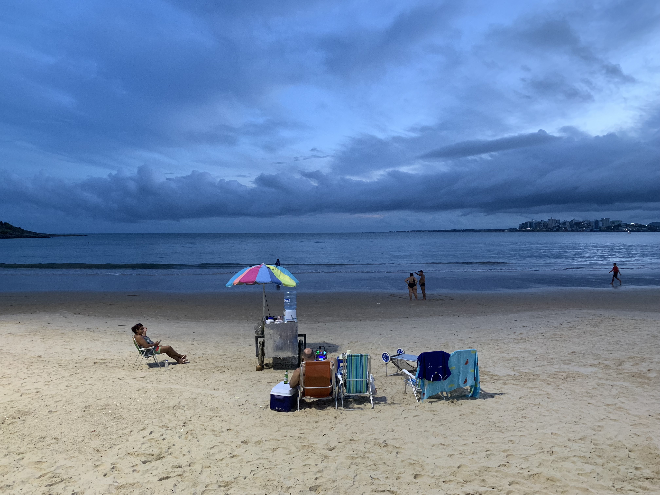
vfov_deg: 53.1
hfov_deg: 67.3
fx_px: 496
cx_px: 330
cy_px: 248
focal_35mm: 26
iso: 200
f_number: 1.8
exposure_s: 1/60
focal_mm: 4.25
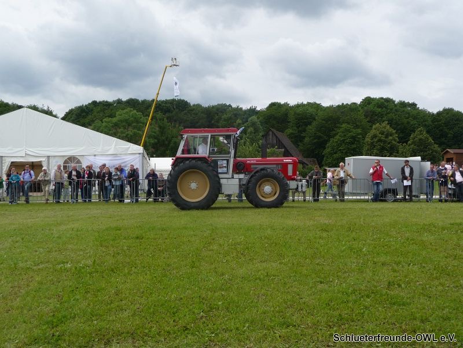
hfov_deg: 43.9
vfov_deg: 33.6
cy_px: 174
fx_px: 575
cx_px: 232
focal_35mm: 43
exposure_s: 1/640
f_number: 4
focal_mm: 7.1
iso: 100
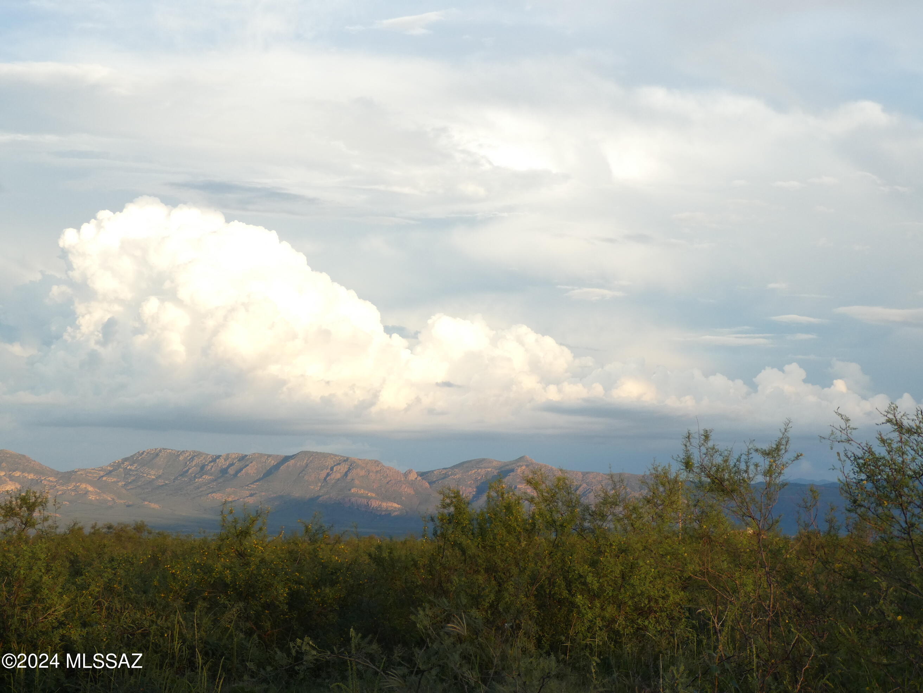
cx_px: 462
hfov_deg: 29.8
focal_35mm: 65
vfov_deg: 22.6
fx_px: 1733
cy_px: 346
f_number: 4.4
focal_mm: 11.7
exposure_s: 1/160
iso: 80
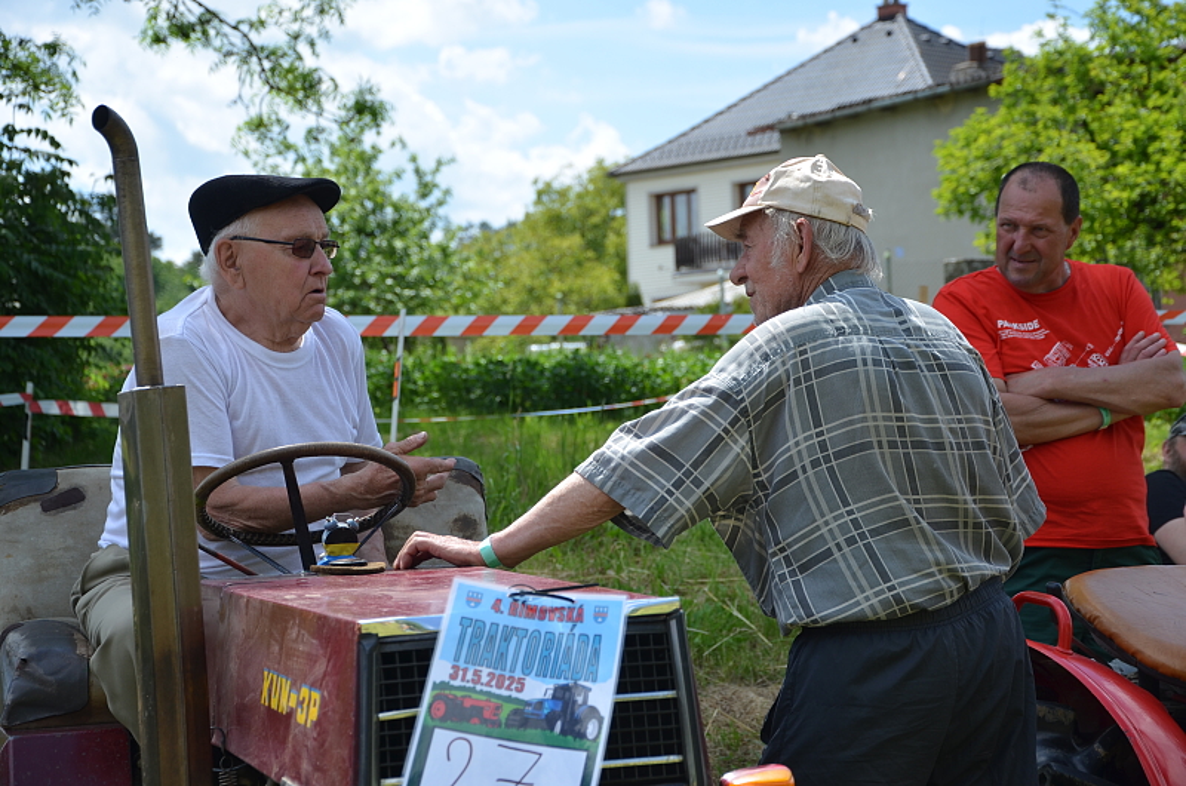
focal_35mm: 93
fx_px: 3058
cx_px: 593
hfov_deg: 22.0
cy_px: 393
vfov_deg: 14.6
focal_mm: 62
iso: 100
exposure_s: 1/400
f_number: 5.3
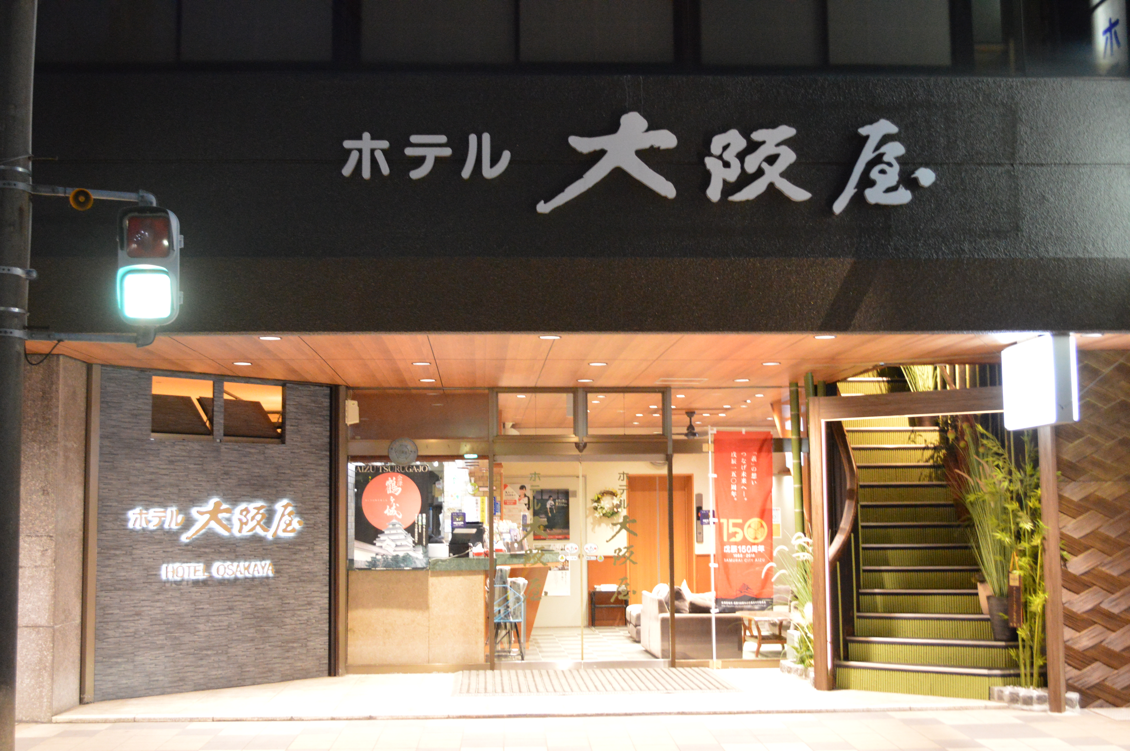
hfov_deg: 45.0
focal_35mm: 44
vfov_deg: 30.8
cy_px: 376
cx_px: 565
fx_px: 1364
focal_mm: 29
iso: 3200
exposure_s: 1/25
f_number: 4.5
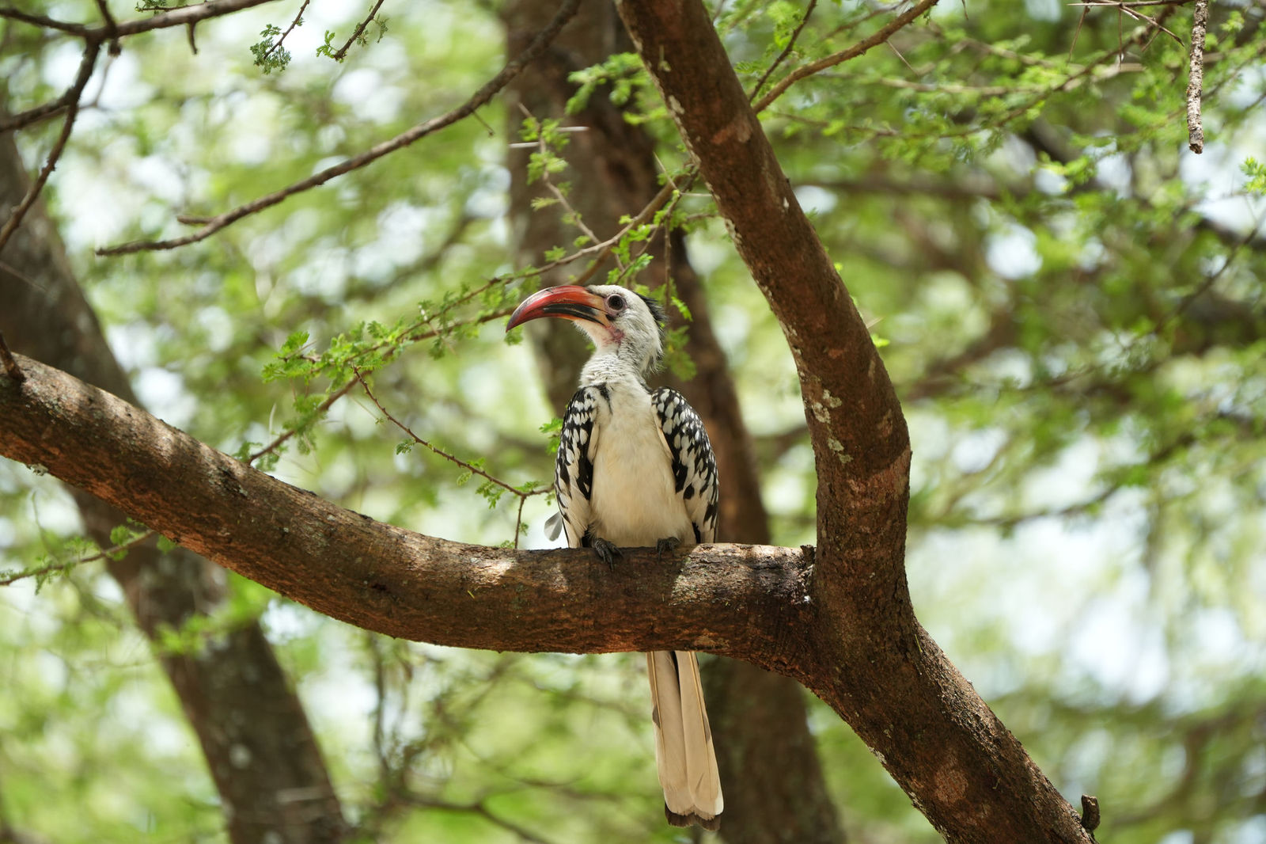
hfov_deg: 5.2
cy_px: 422
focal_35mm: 400
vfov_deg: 3.4
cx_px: 633
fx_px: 14063
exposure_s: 1/500
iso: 800
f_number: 6.3
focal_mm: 400
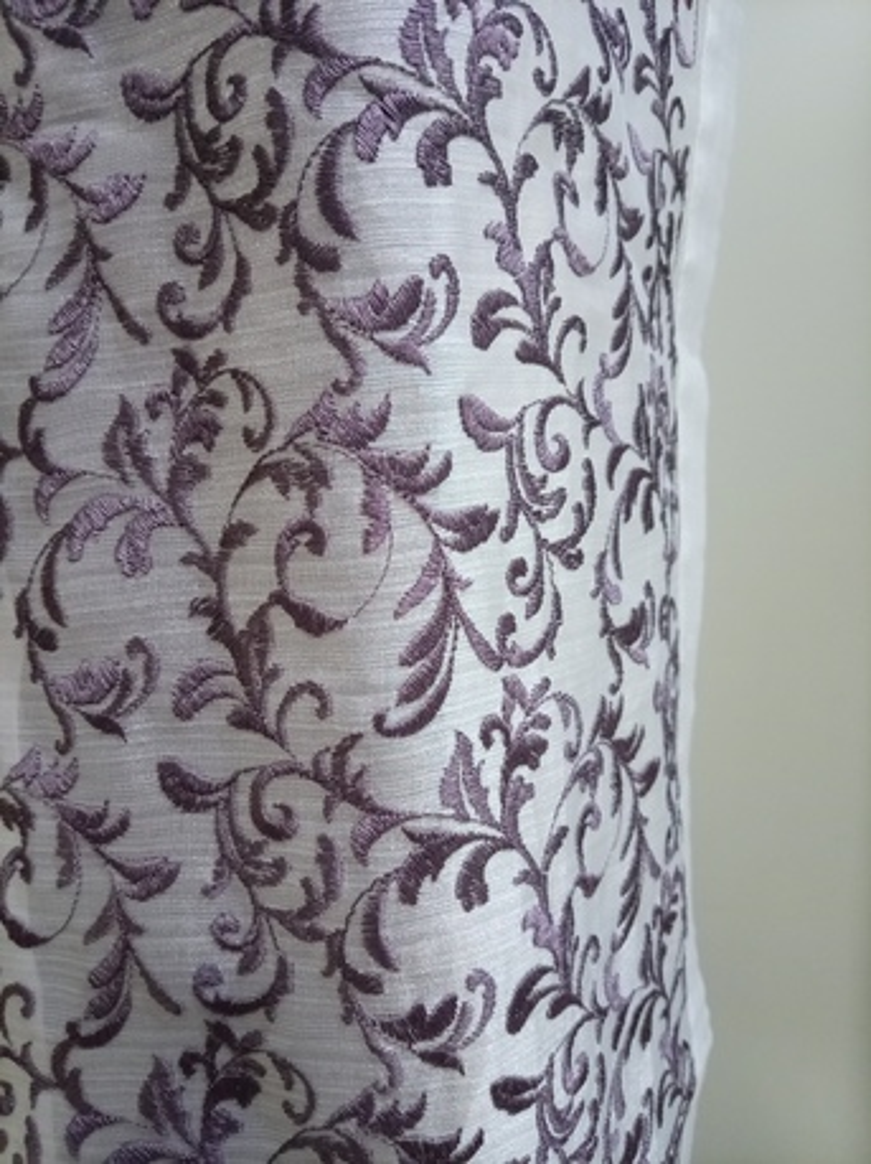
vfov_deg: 69.4
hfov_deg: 54.8
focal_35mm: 25
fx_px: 840
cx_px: 436
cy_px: 582
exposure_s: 1/24
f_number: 1.8
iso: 606
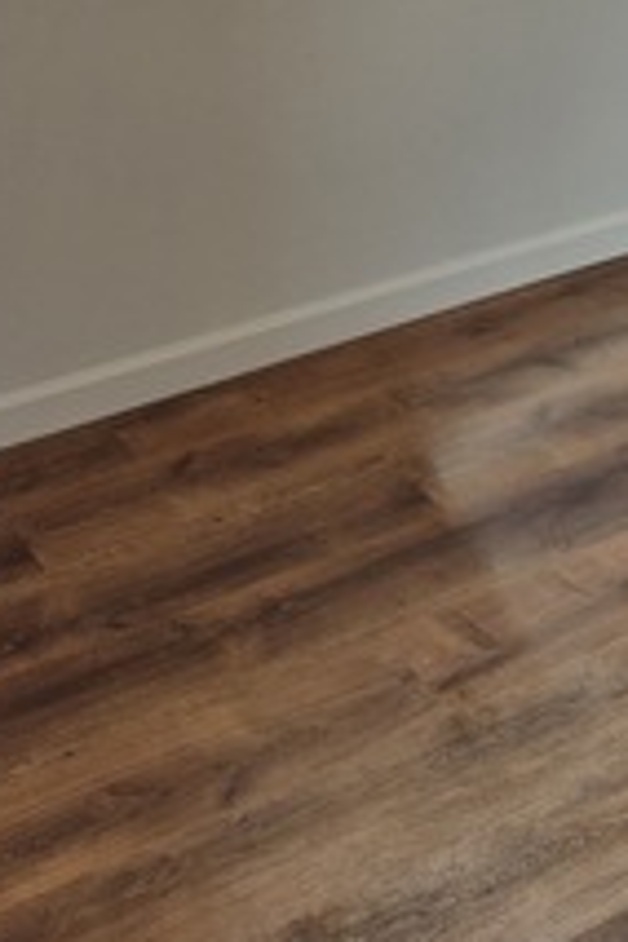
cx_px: 902
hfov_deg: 16.7
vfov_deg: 25.1
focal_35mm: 75
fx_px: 1962
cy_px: -100
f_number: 1.8
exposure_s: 1/180
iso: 25
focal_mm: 5.4
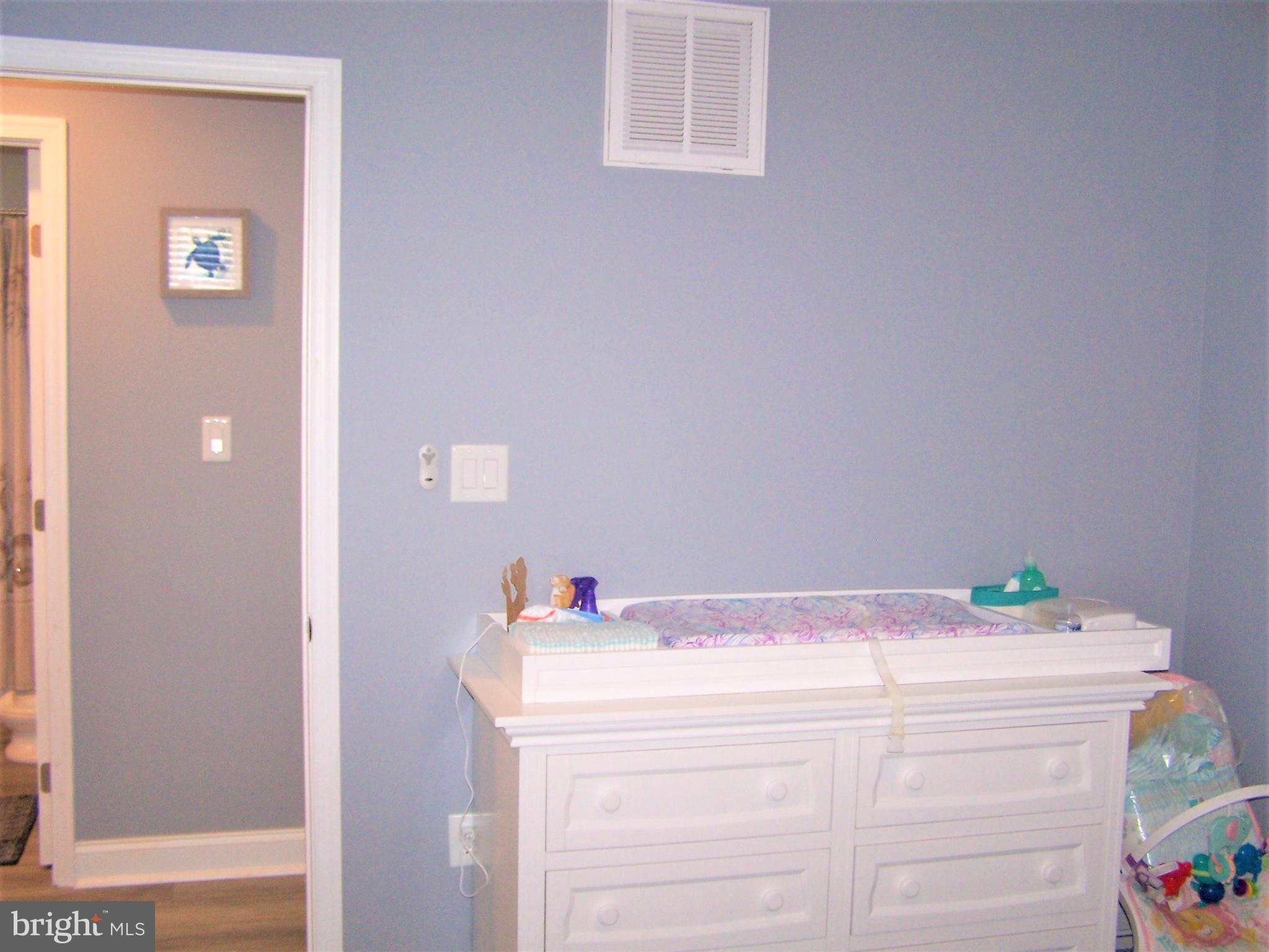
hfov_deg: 49.0
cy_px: 476
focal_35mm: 38
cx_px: 634
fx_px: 1393
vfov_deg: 37.7
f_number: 2.8
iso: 140
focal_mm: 6.3
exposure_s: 1/60
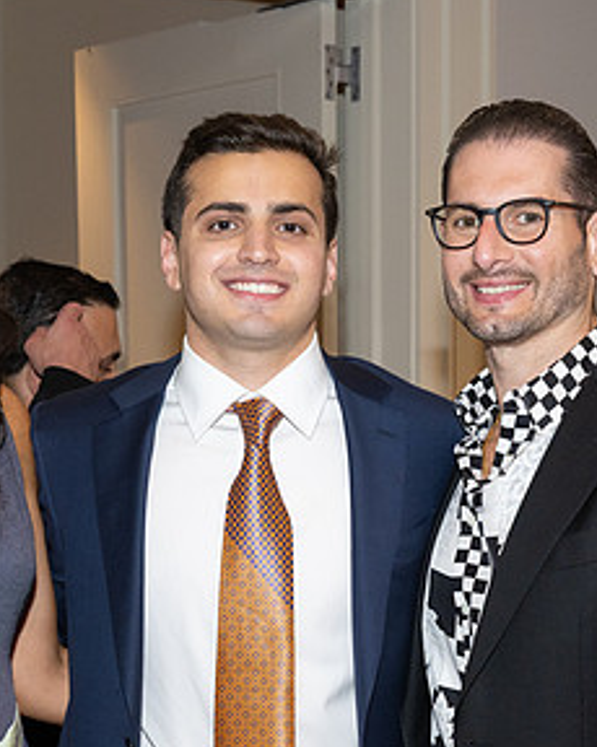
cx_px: 385
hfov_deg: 18.0
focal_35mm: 85
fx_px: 1879
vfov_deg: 22.3
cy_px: 573
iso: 800
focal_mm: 31.5
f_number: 5.6
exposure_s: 1/100
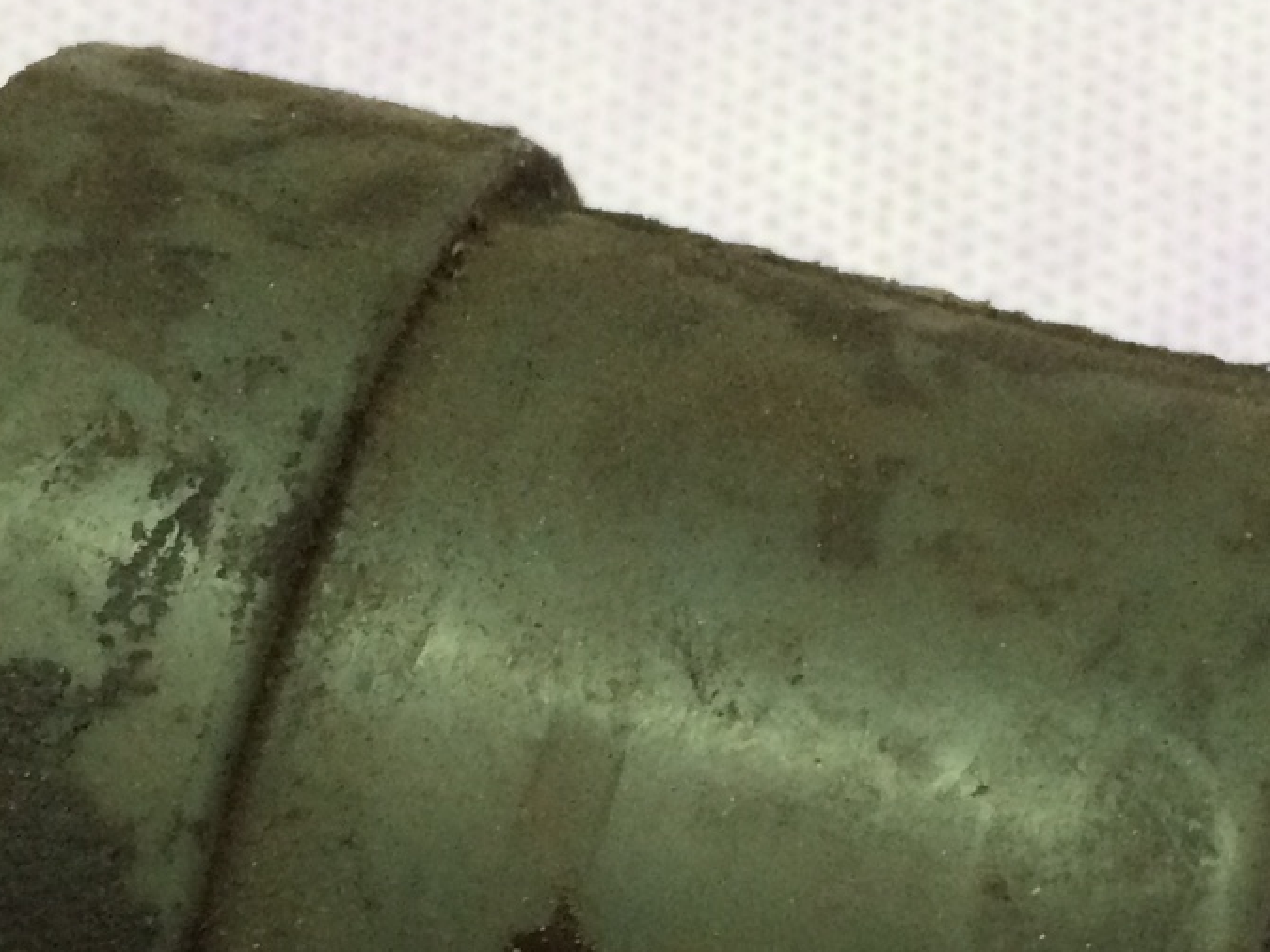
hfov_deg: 22.3
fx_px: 3228
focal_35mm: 88
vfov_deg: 16.5
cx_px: 679
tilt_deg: -68.4
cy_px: 897
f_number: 2.2
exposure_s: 1/33
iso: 250
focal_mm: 4.15
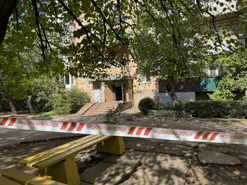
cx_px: 124
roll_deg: +2.1
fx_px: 171
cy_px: 92
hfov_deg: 71.6
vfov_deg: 56.8
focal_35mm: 24
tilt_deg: +0.2
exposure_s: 1/2174
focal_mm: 6.76
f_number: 1.78
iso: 80
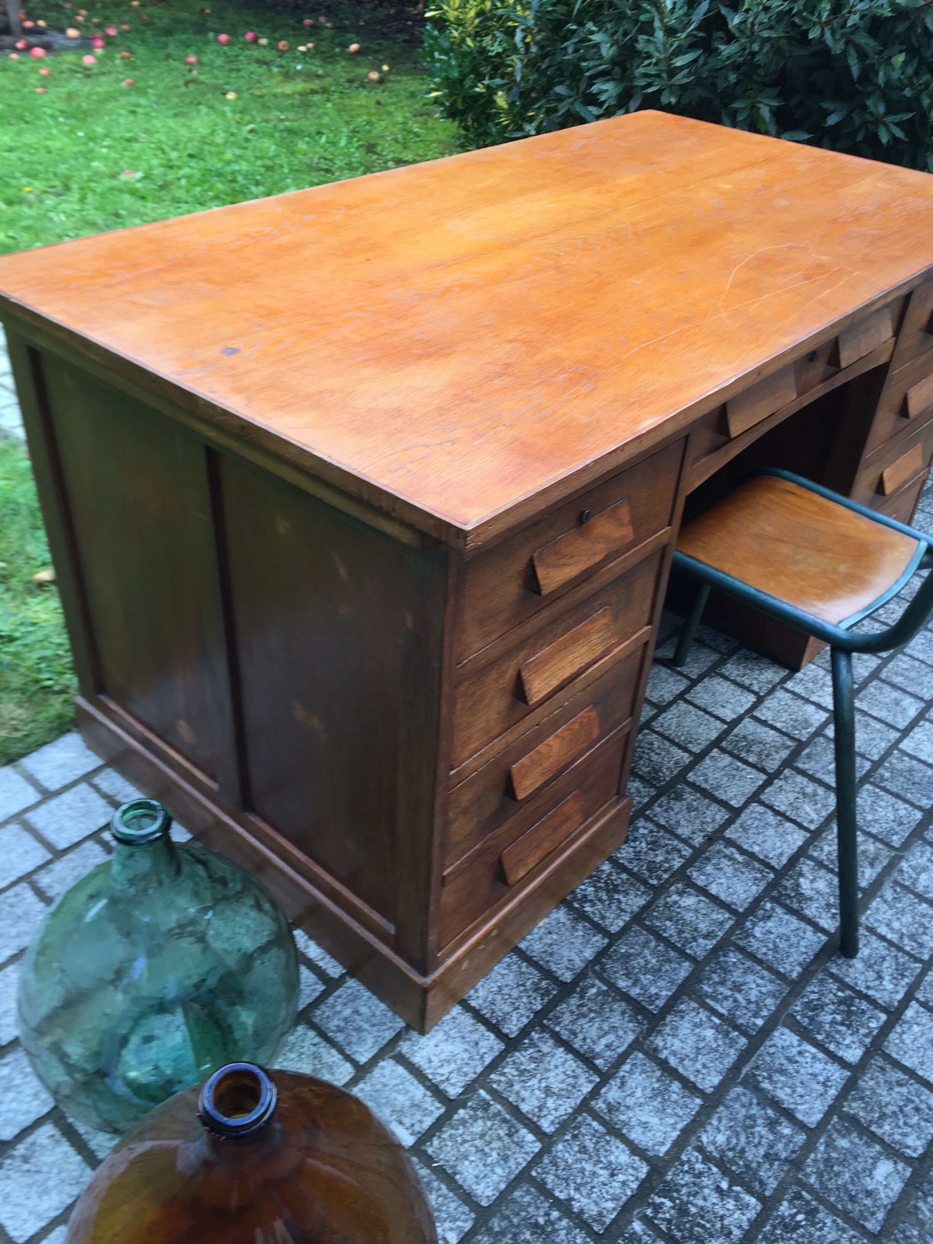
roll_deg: -3.7
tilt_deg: -38.4
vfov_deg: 61.7
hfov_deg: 48.2
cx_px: 466
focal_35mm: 29
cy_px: 622
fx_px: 1042
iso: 32
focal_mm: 4.15
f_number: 2.2
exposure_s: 1/50
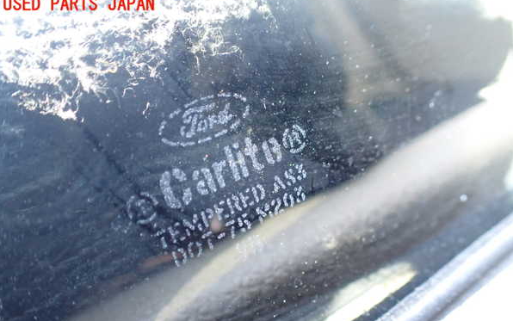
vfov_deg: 39.3
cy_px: 188
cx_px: 256
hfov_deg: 59.6
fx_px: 448
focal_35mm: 32
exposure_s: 1/30
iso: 800
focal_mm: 5.4
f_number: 2.3
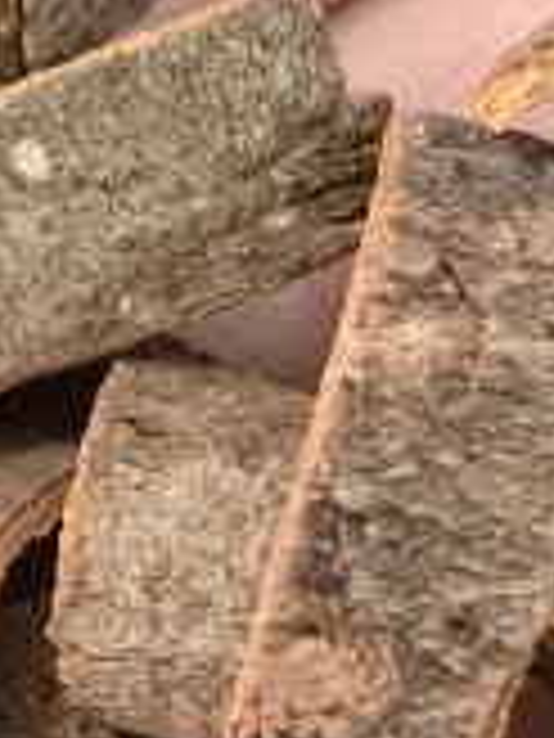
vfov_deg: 11.1
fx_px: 3756
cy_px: 704
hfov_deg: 8.4
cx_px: -81
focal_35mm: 176
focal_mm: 6.35
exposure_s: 1/100
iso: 800
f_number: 2
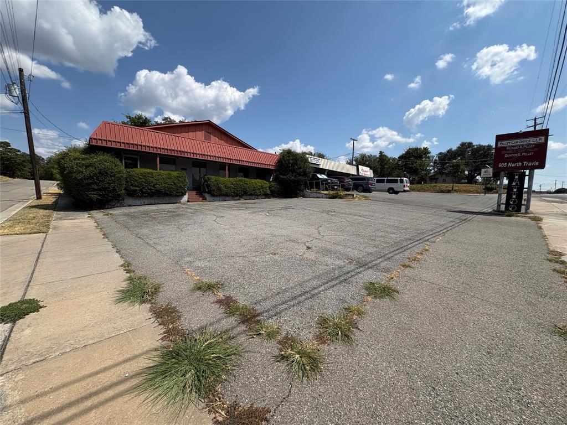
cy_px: 212
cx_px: 284
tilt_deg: -3.5
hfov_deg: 102.1
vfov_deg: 85.7
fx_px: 229
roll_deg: -1.5
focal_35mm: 14
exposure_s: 1/2985
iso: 50
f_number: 2.2
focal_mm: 2.22
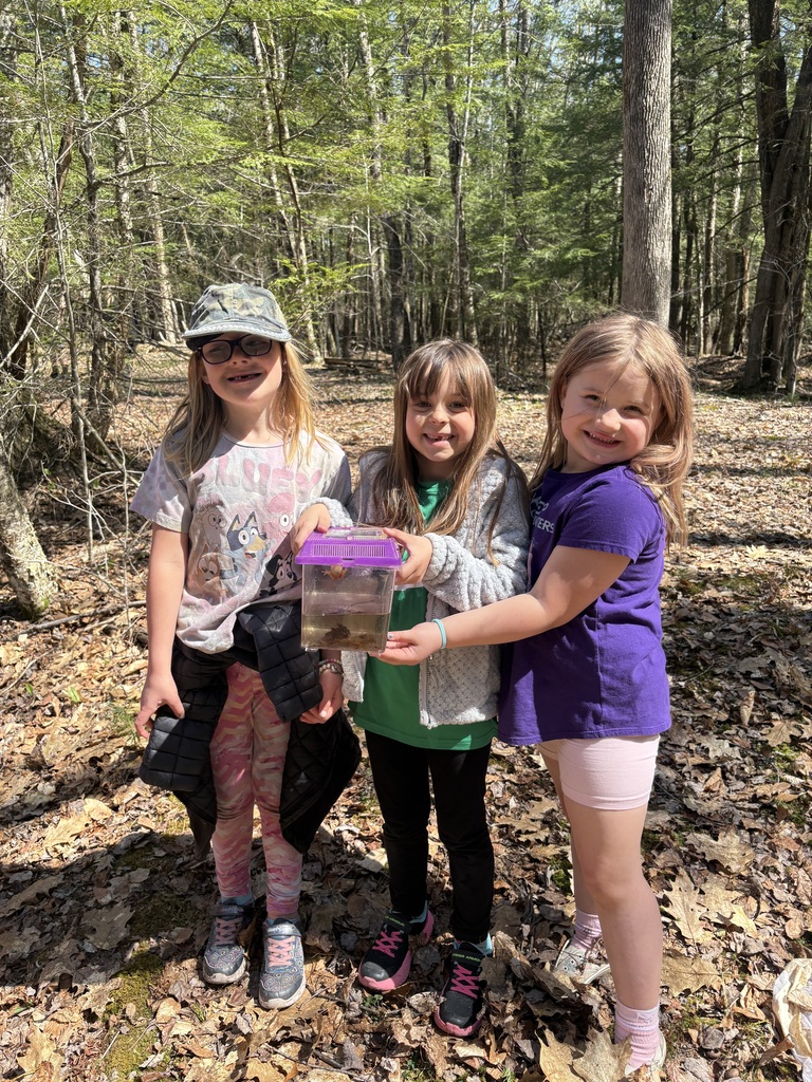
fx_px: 813
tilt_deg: -14.3
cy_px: 541
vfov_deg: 67.3
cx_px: 406
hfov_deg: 53.1
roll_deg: +1.1
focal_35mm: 26
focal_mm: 5.96
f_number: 1.6
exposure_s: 1/764
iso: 50
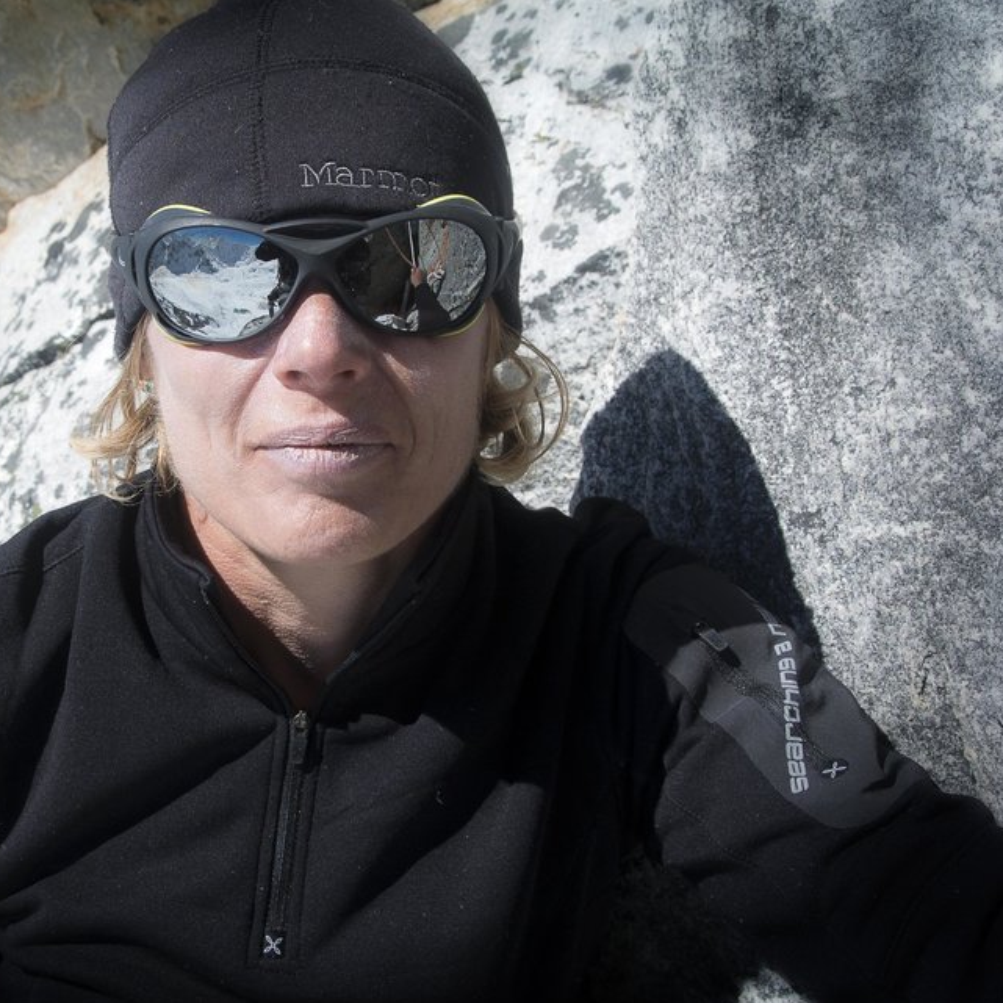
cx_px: 315
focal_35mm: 54
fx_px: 1770
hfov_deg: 31.3
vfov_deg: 31.6
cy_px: 504
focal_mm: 15.7
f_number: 5
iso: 100
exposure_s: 1/400
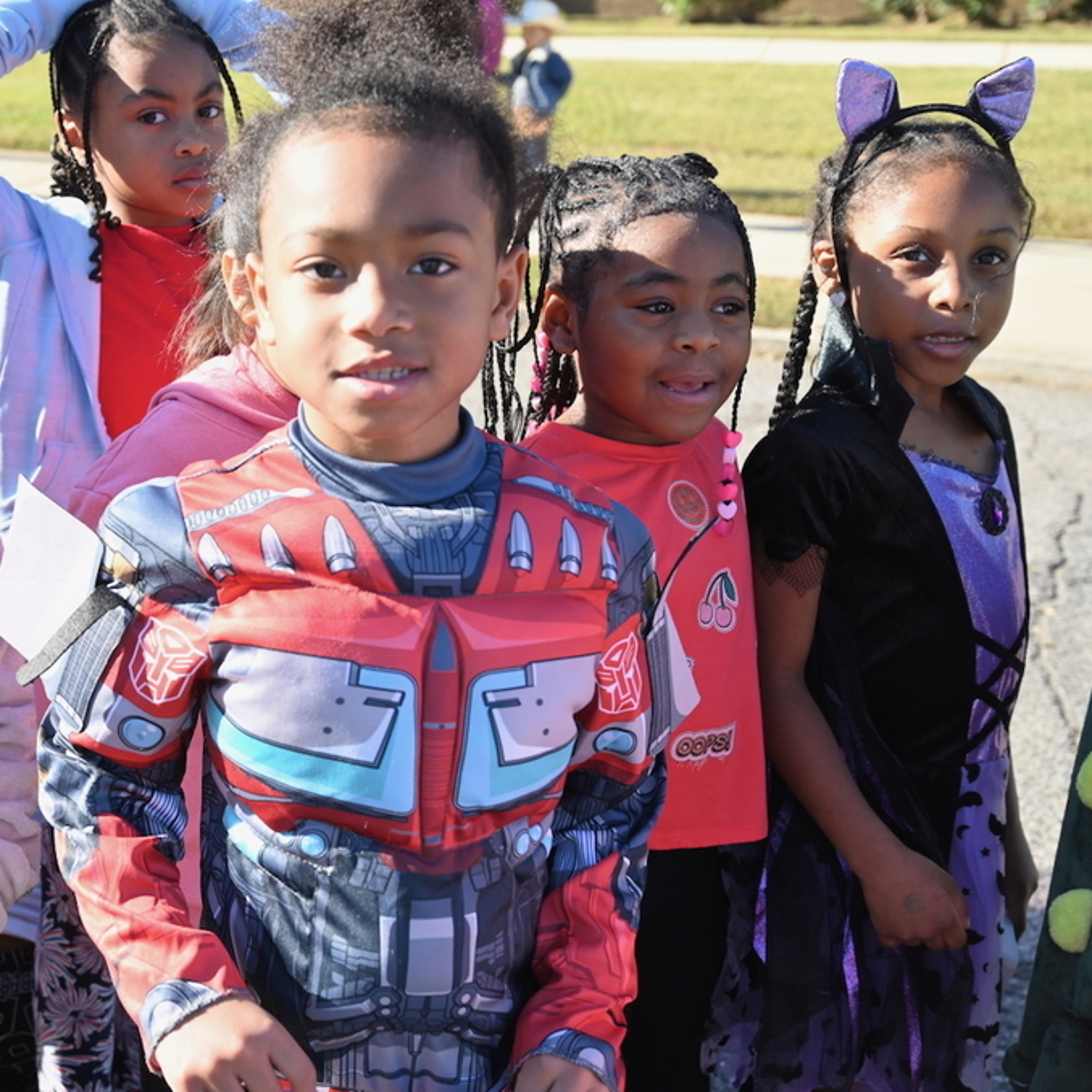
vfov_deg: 31.6
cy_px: 548
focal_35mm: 54
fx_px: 1927
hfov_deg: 31.2
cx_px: 294
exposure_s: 1/250
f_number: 5.6
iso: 200
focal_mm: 42
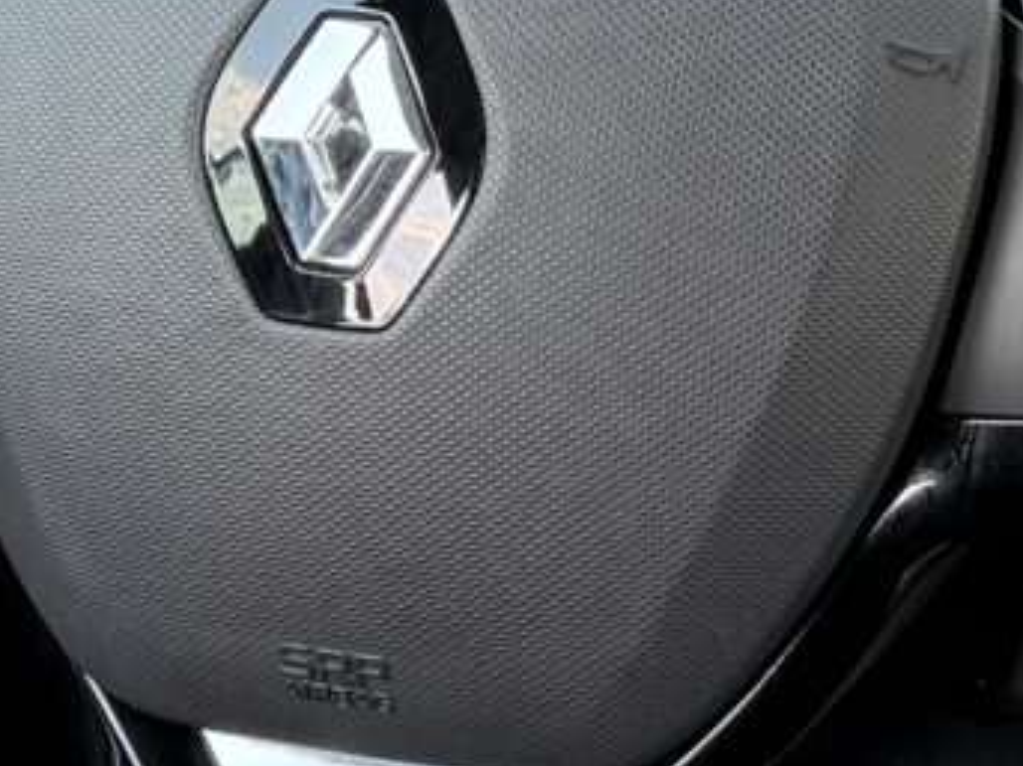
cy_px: 966
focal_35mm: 179
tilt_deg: -32.6
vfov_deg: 8.2
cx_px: 594
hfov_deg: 11.0
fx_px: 5288
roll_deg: +1.3
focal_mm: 6.76
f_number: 1.78
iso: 200
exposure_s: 1/243
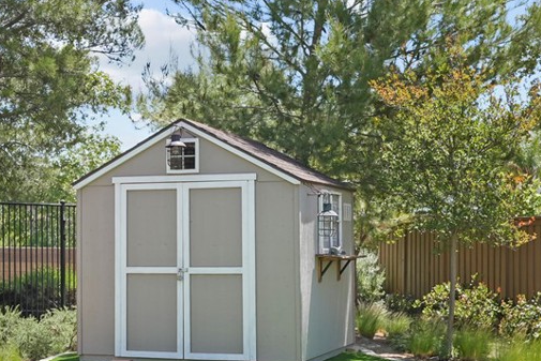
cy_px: 225
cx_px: 193
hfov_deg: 28.7
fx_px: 1052
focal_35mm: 70
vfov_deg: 19.4
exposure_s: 1/125
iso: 100
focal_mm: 34.5
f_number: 8
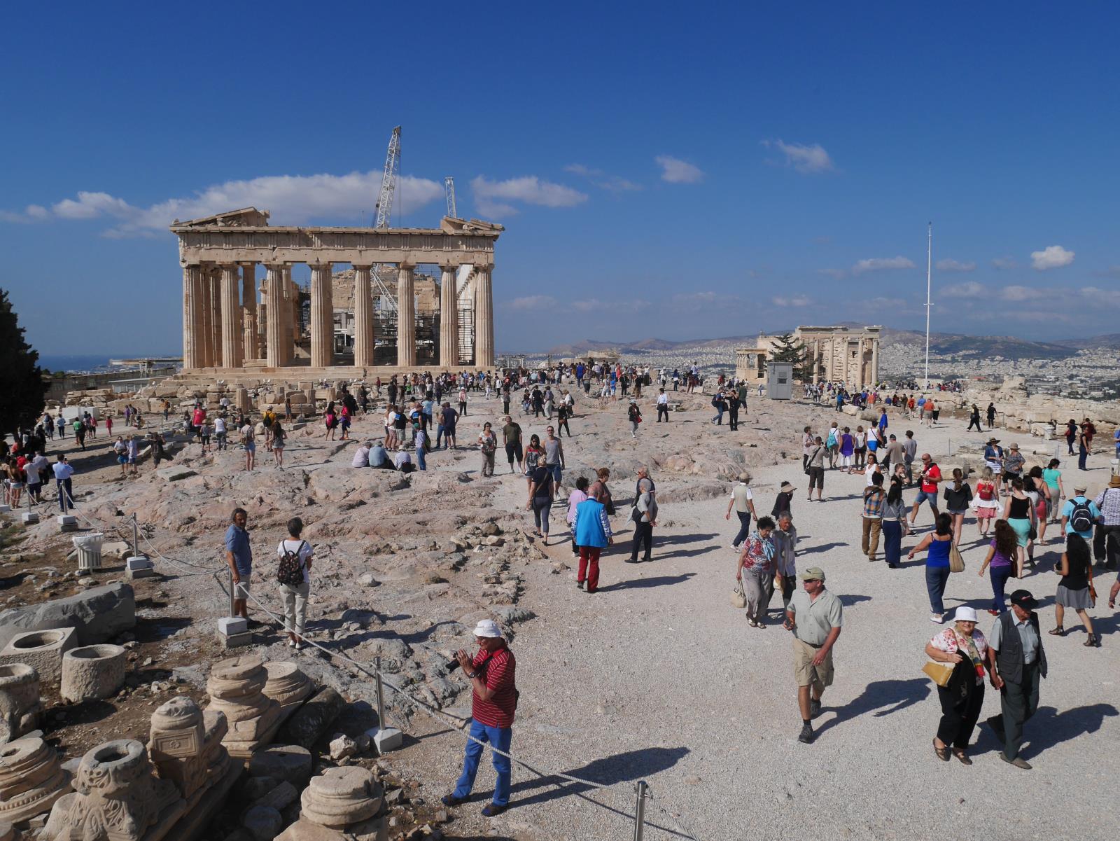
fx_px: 841
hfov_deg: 67.3
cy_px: 420
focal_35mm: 26
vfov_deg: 53.1
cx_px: 560
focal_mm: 13
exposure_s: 1/800
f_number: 10
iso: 200
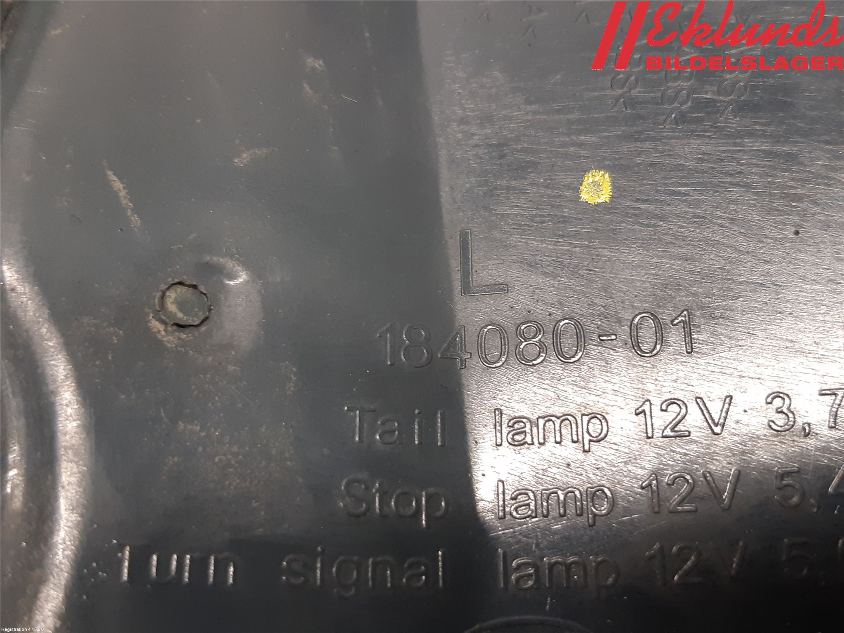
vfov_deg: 53.1
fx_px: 634
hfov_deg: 67.3
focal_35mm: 26
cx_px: 422
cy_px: 316
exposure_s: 1/50
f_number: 1.7
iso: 160
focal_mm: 3.93
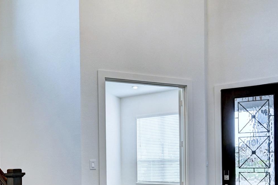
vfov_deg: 42.0
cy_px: 159
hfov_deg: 63.7
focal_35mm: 29
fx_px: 224
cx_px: 133
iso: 400
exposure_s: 1/25
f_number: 8
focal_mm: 14
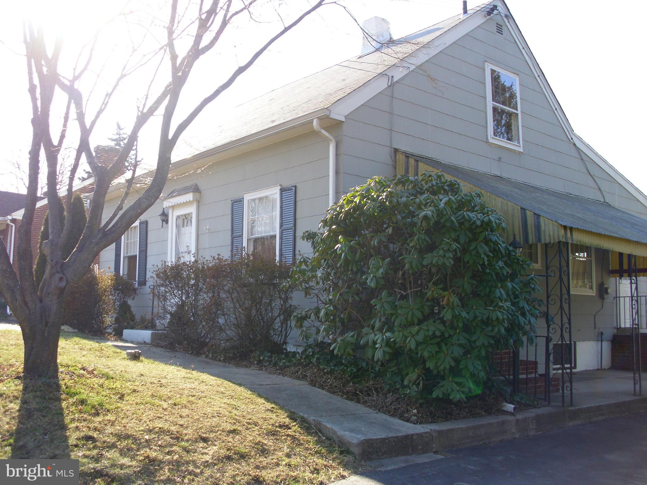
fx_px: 710
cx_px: 324
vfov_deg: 37.7
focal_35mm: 38
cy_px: 242
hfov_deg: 49.0
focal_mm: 6.36
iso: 50
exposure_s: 1/197
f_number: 3
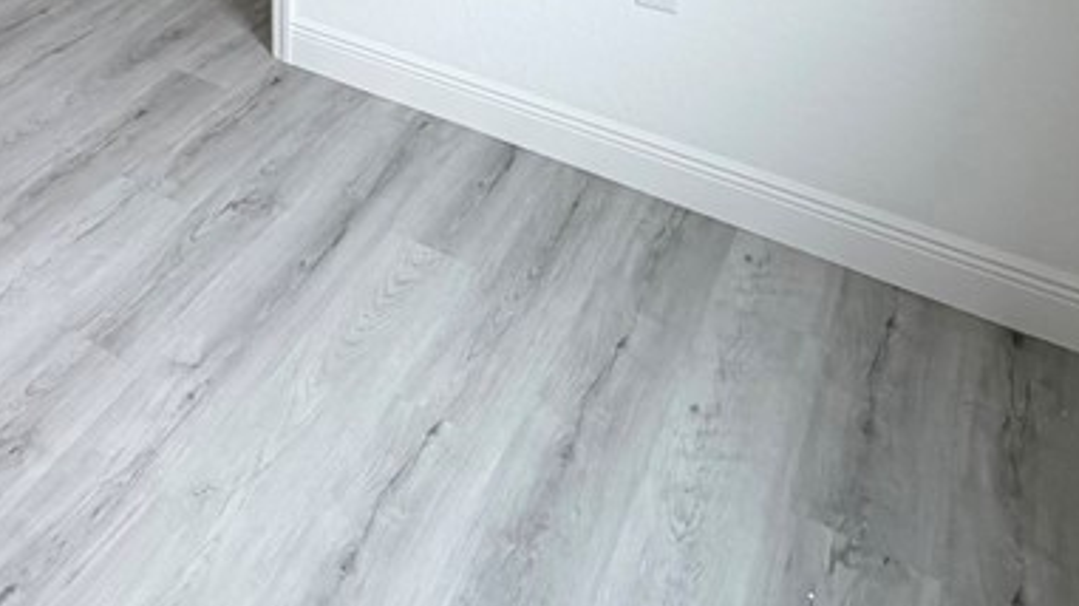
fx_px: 1173
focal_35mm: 41
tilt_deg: -5.0
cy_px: -436
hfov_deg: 43.2
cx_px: 28
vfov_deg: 21.2
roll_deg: +1.5
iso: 64
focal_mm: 2.22
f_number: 2.2
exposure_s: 1/120
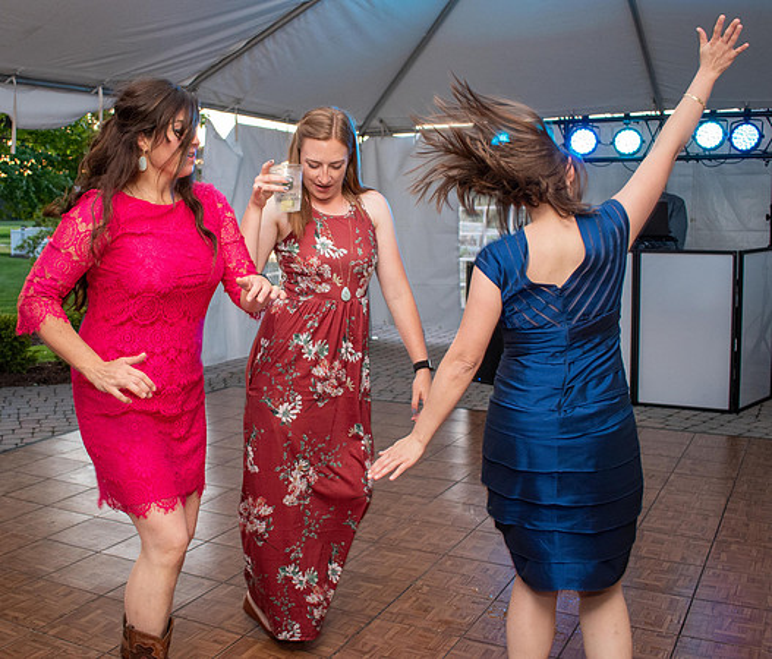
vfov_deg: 43.0
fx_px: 835
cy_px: 288
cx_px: 334
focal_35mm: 36
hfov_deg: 49.5
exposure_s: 1/60
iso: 900
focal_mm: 18
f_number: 3.5
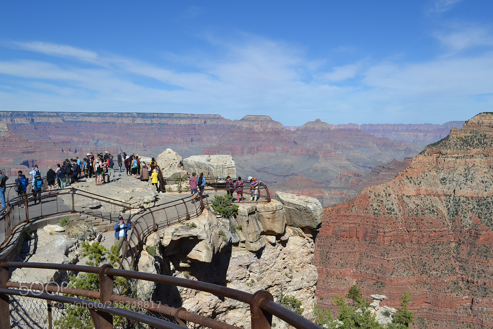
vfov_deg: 40.0
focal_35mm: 33
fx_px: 452
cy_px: 164
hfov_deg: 57.2
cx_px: 246
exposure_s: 1/320
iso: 100
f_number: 9
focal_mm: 22
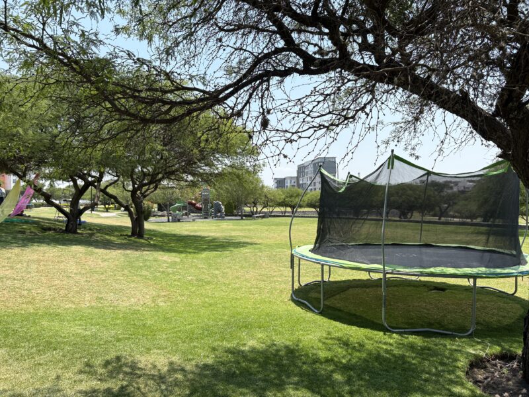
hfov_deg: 67.3
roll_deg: +1.9
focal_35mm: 26
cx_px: 264
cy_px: 198
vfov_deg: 53.1
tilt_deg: +0.6
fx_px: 397
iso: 64
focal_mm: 5.96
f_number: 1.6
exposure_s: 1/1311
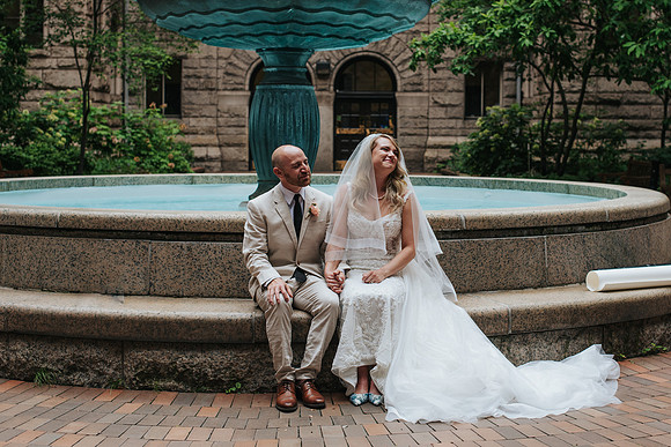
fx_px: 1157
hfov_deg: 32.3
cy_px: 193
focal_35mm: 62
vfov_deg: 21.9
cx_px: 381
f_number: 4
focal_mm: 50
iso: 450
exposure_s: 1/400
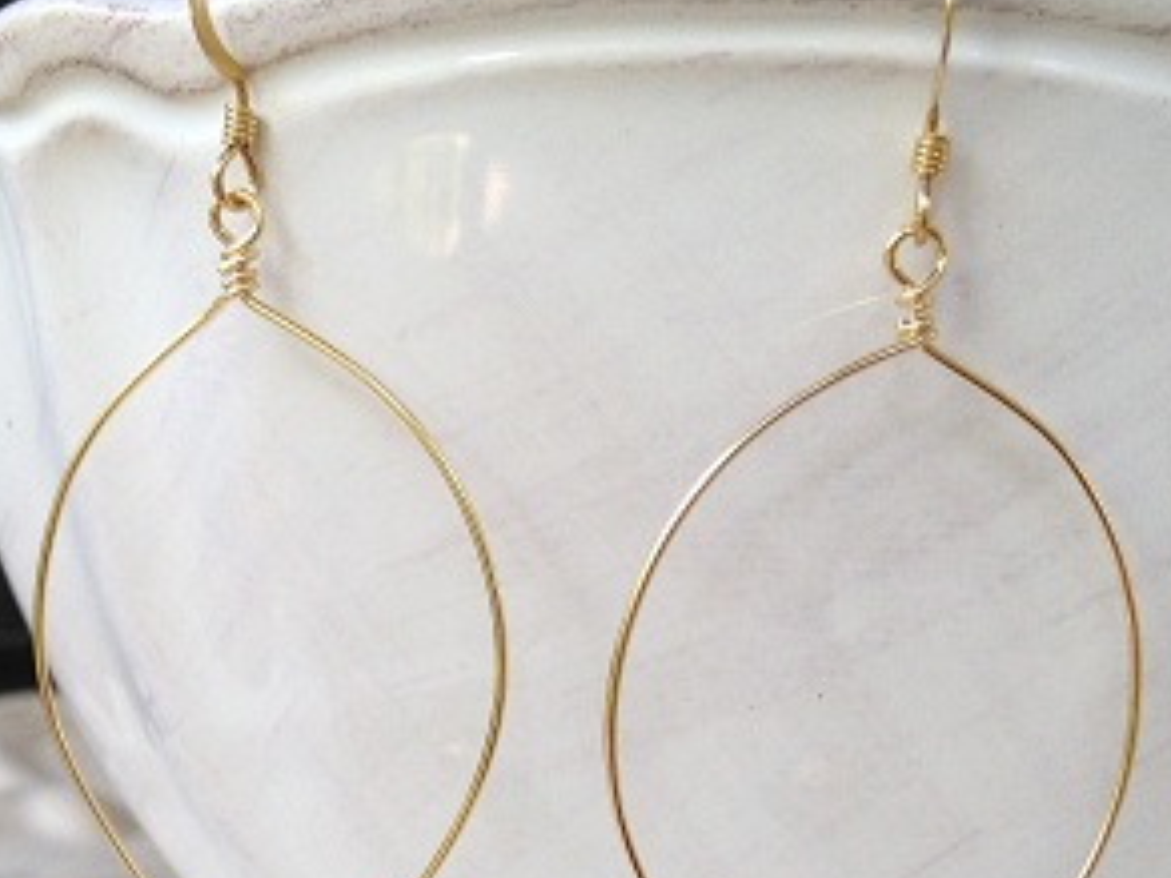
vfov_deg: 19.8
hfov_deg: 26.9
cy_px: 870
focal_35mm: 72
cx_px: 397
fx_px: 2436
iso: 64
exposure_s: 1/153
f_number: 2.4
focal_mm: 4.28
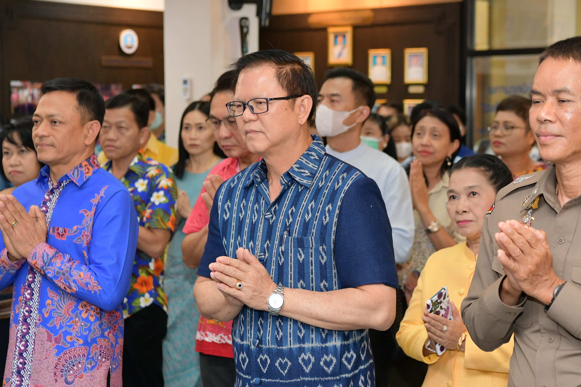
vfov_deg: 16.6
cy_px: 194
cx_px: 290
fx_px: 1323
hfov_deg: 24.8
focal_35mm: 82
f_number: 4
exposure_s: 1/200
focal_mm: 55
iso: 2000
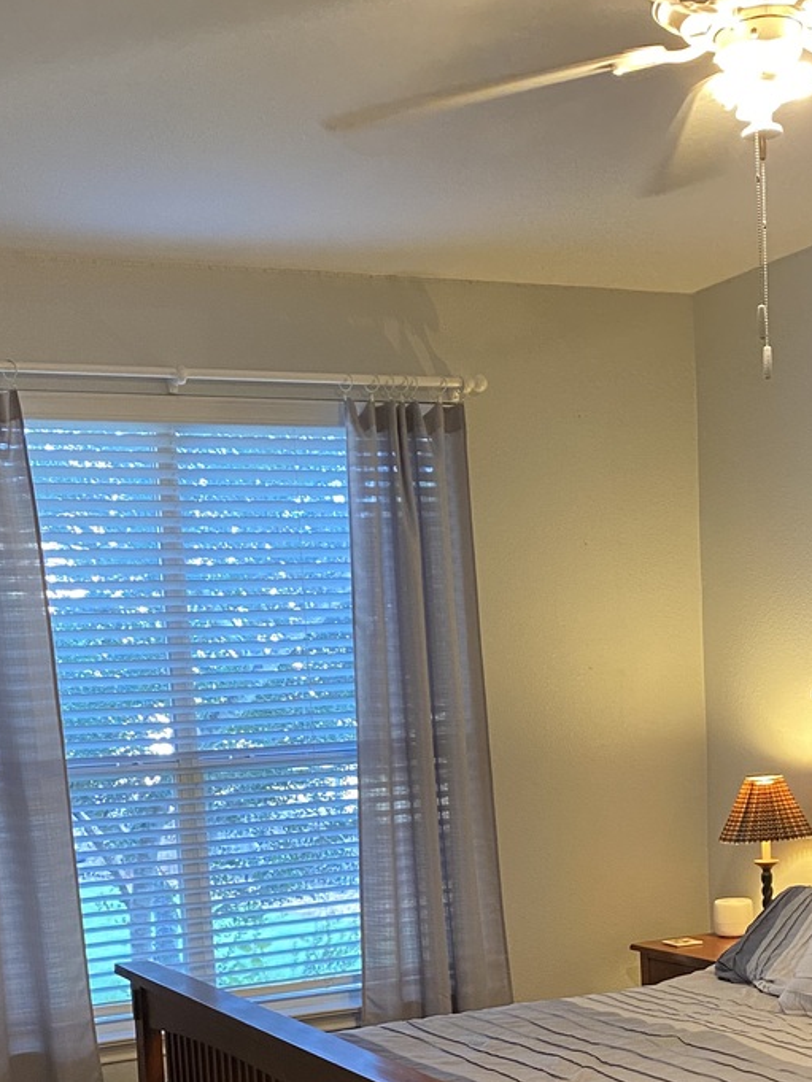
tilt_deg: -6.3
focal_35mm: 55
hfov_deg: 26.6
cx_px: 432
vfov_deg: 33.6
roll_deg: +2.4
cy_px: 907
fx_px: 1720
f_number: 1.8
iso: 320
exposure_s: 1/60
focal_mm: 4.25
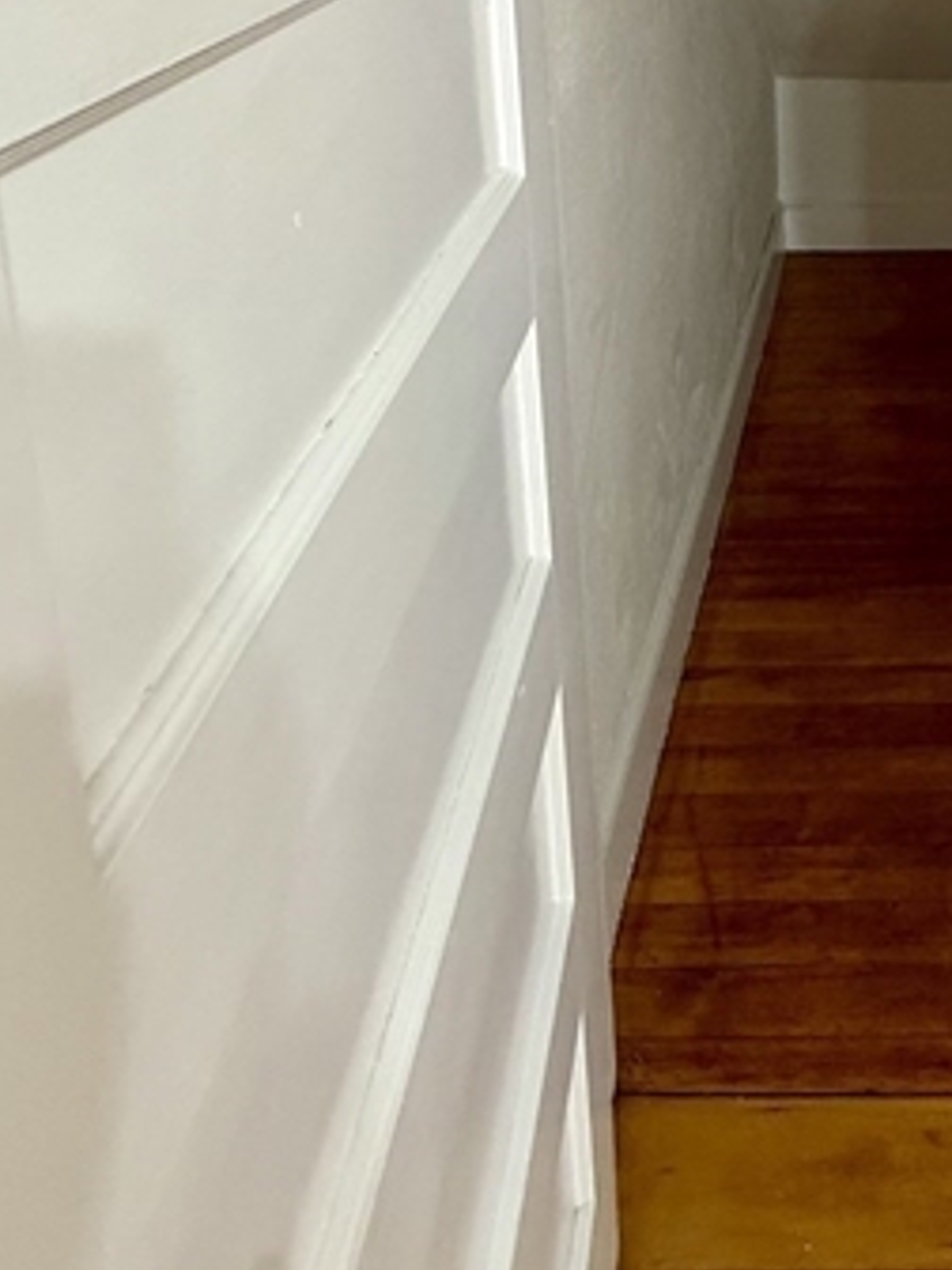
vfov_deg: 46.6
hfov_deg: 39.6
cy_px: -23
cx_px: 922
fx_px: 1173
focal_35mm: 32
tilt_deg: -9.7
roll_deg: +1.0
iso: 500
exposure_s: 1/60
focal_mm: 2.22
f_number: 2.2
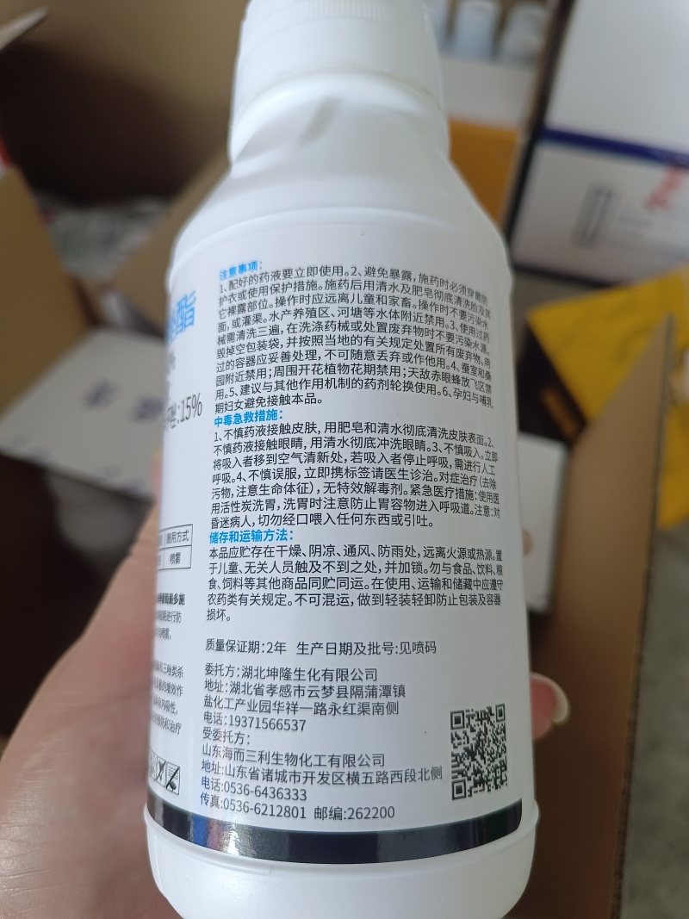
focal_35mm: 23
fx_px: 611
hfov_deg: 58.9
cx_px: 344
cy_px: 460
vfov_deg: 73.9
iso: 761
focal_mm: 5.59
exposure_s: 1/50
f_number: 1.88
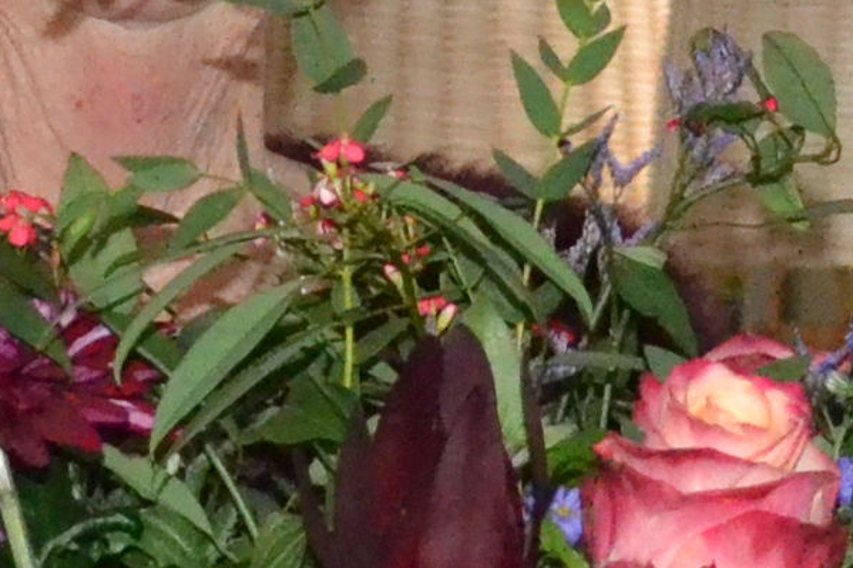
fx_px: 6016
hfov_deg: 8.1
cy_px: 307
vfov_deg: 5.4
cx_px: 742
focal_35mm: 254
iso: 3200
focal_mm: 22
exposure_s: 1/60
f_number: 3.8
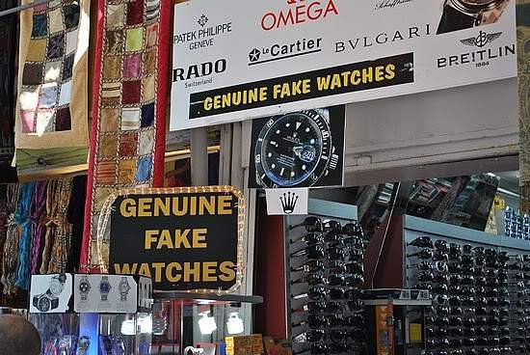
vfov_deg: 22.7
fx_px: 884
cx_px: 265
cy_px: 178
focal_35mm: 60
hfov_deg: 33.4
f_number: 5.3
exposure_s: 1/100
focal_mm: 40
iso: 200
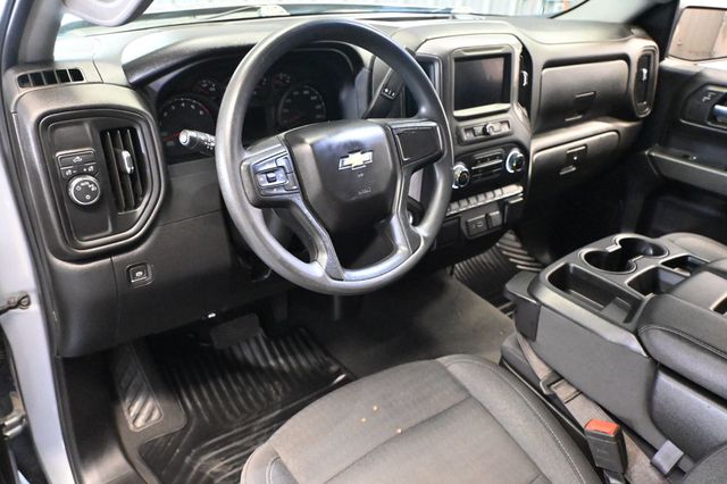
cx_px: 364
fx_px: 560
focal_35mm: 28
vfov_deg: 46.7
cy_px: 242
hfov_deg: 66.0
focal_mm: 18.5
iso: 12800
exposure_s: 1/40
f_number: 3.8
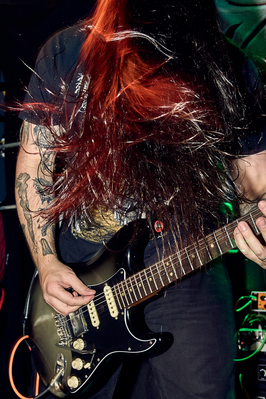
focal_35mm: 55
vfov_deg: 36.2
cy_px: 190
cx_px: 114
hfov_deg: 24.6
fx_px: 610
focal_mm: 18
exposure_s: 1/30
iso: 200
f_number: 2.8
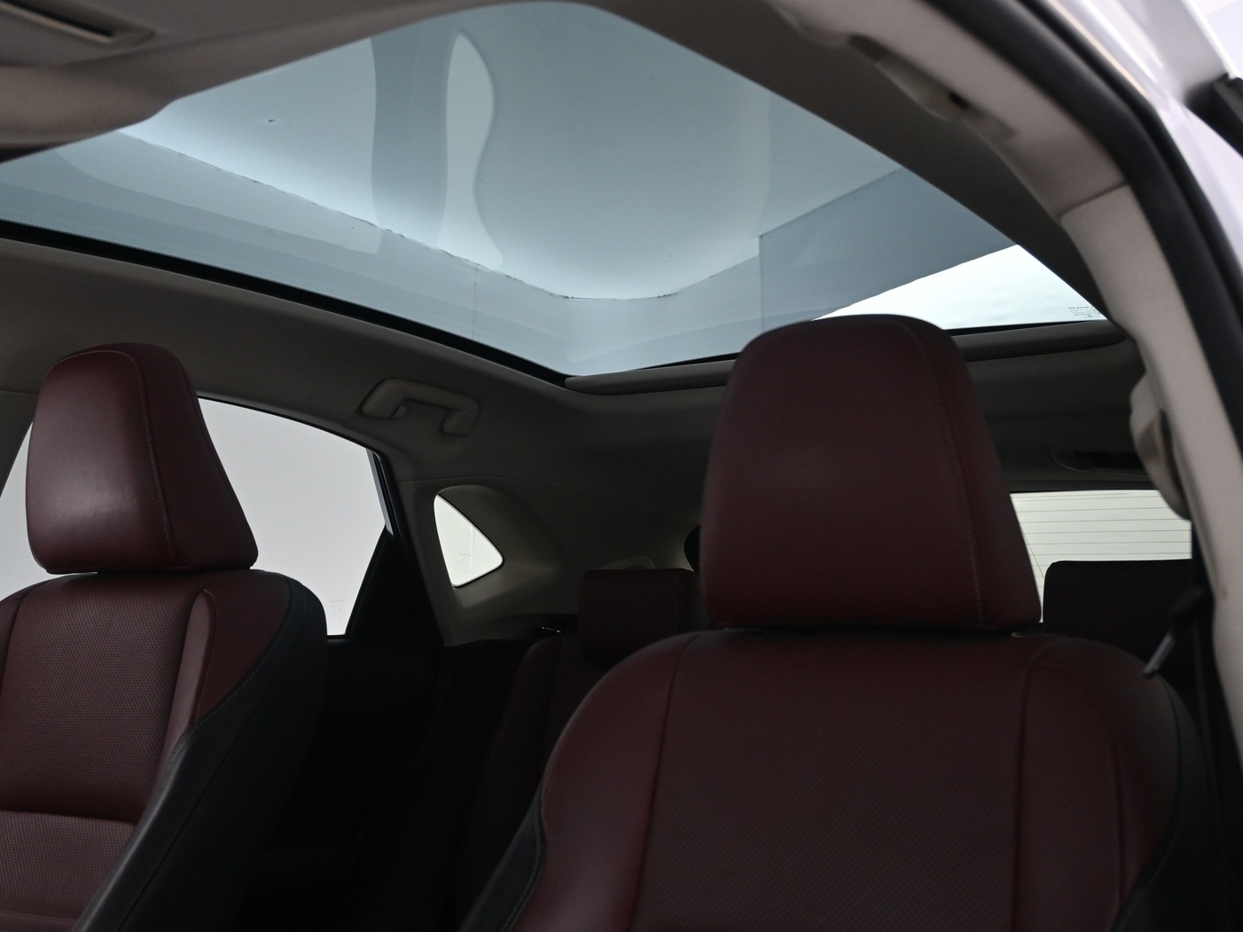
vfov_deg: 35.9
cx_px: 554
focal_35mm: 40
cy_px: 468
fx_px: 1436
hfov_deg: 46.7
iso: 1250
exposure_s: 1/40
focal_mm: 24
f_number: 4.2
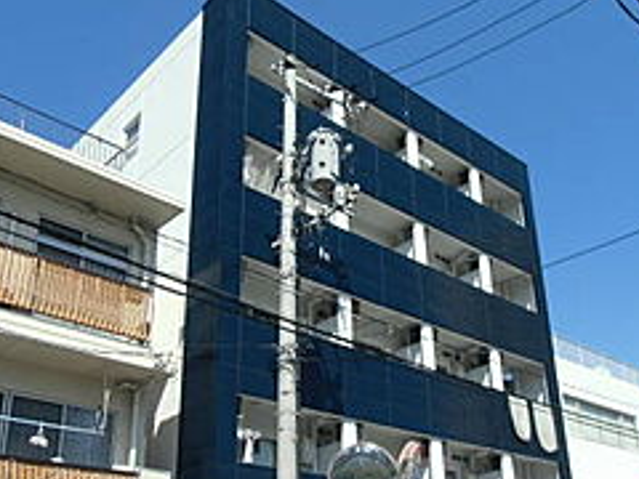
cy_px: 357
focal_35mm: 40
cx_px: 314
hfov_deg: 46.8
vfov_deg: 35.2
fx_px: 738
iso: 64
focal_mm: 4.24
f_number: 3
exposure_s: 1/640
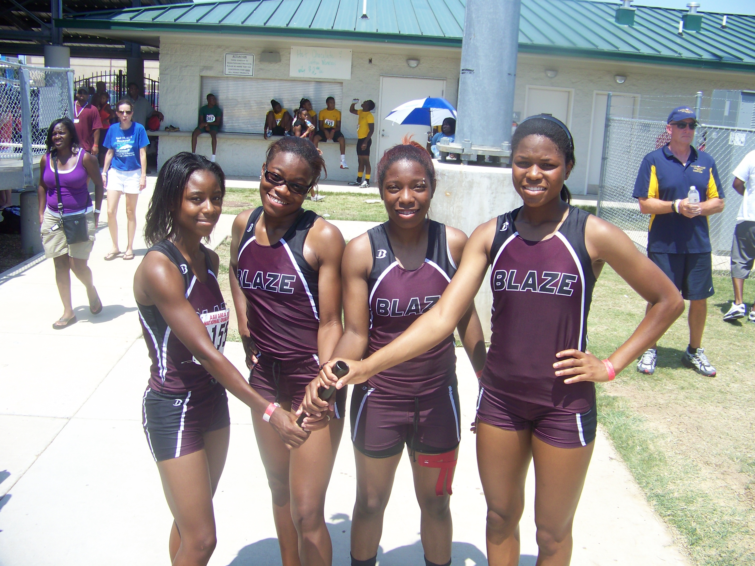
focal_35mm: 36
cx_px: 378
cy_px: 283
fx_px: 785
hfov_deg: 51.4
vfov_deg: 39.7
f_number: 2.8
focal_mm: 5.85
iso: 64
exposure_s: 1/500
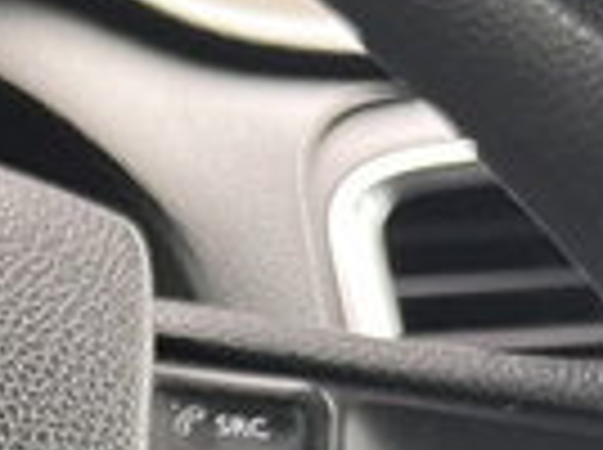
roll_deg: +0.5
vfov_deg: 9.2
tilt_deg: -9.8
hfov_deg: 11.9
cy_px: 1004
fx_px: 2574
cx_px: -621
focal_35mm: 148
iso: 125
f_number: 1.6
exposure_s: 1/81
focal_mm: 5.1
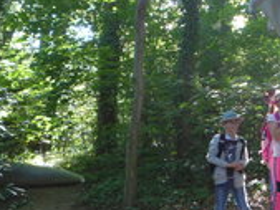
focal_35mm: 71
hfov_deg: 25.1
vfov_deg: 20.6
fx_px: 575
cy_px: 58
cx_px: 323
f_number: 3.3
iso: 160
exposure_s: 1/30
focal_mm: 5.2
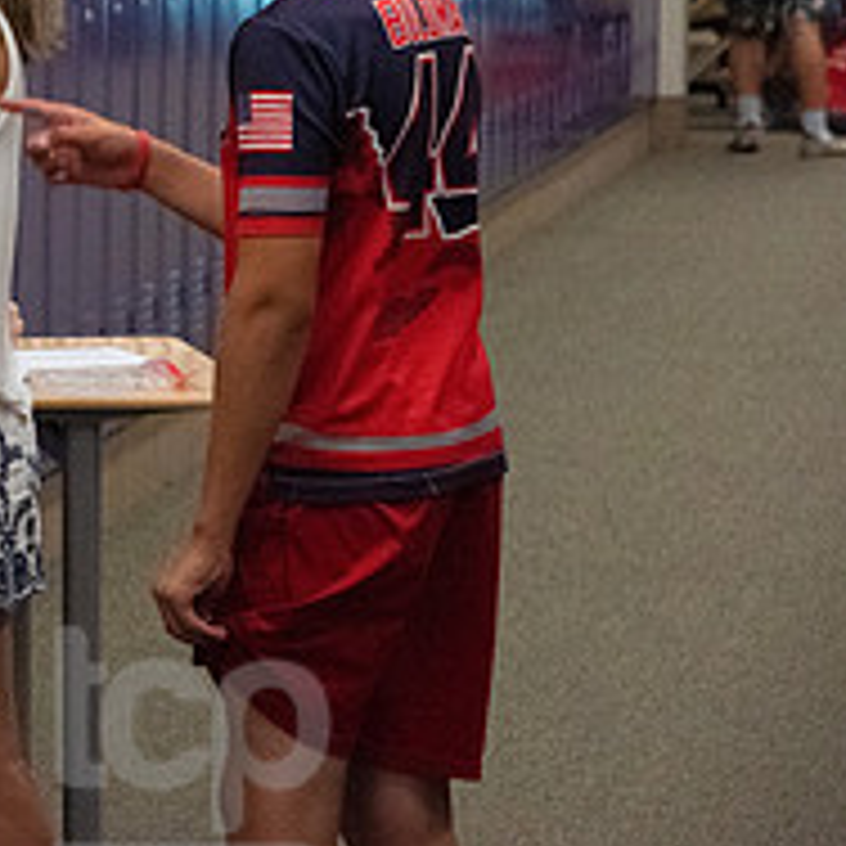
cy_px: 155
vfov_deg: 8.1
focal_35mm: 215
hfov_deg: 8.0
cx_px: -446
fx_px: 5945
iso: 6400
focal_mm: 82
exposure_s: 1/400
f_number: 5
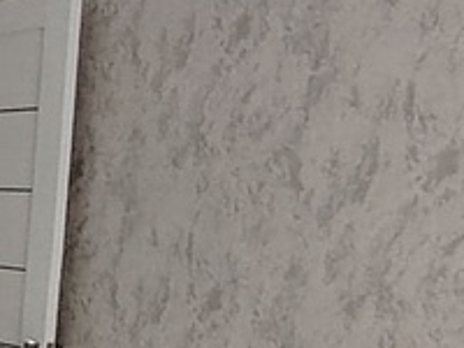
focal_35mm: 85
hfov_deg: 18.6
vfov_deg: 16.9
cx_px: -343
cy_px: 362
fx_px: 1139
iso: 246
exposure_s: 1/100
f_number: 2.2
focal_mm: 1.42
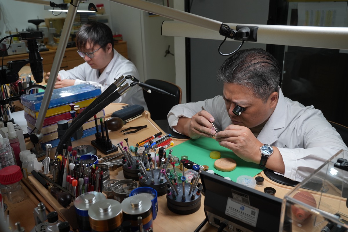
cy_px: 116
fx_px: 319
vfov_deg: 40.0
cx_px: 174
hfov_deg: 57.2
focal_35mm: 33
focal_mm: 33
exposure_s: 1/50
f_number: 5.6
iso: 400
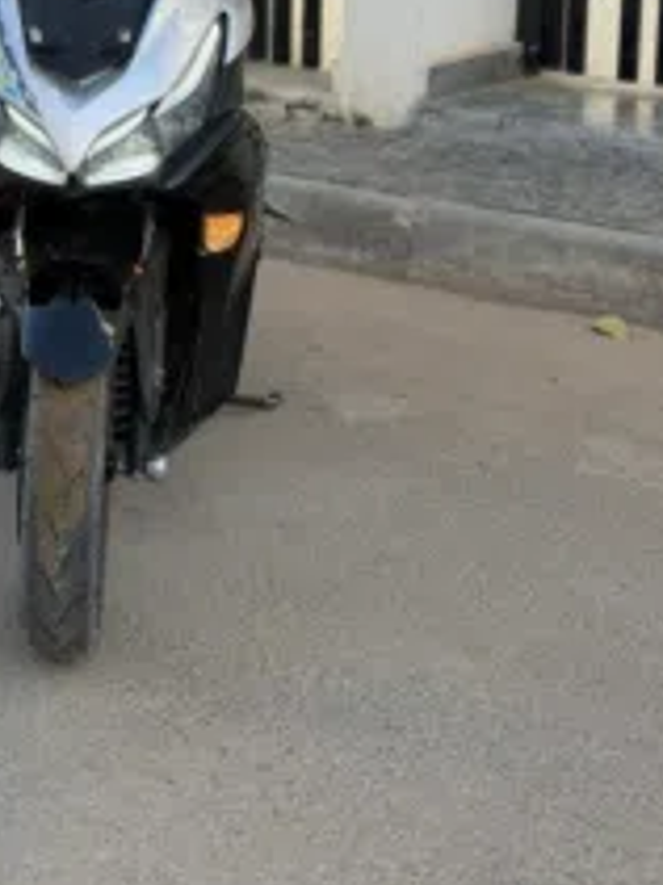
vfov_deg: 21.1
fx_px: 2326
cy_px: 75
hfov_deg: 16.0
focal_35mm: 91
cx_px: 46
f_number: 1.78
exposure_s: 1/1353
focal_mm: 6.76
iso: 64
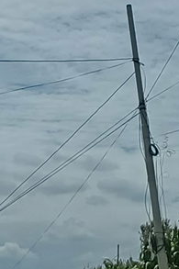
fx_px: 724
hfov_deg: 14.1
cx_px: 117
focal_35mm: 97
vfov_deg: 21.0
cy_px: 121
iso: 50
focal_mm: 1.64
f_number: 2.2
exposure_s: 1/6289
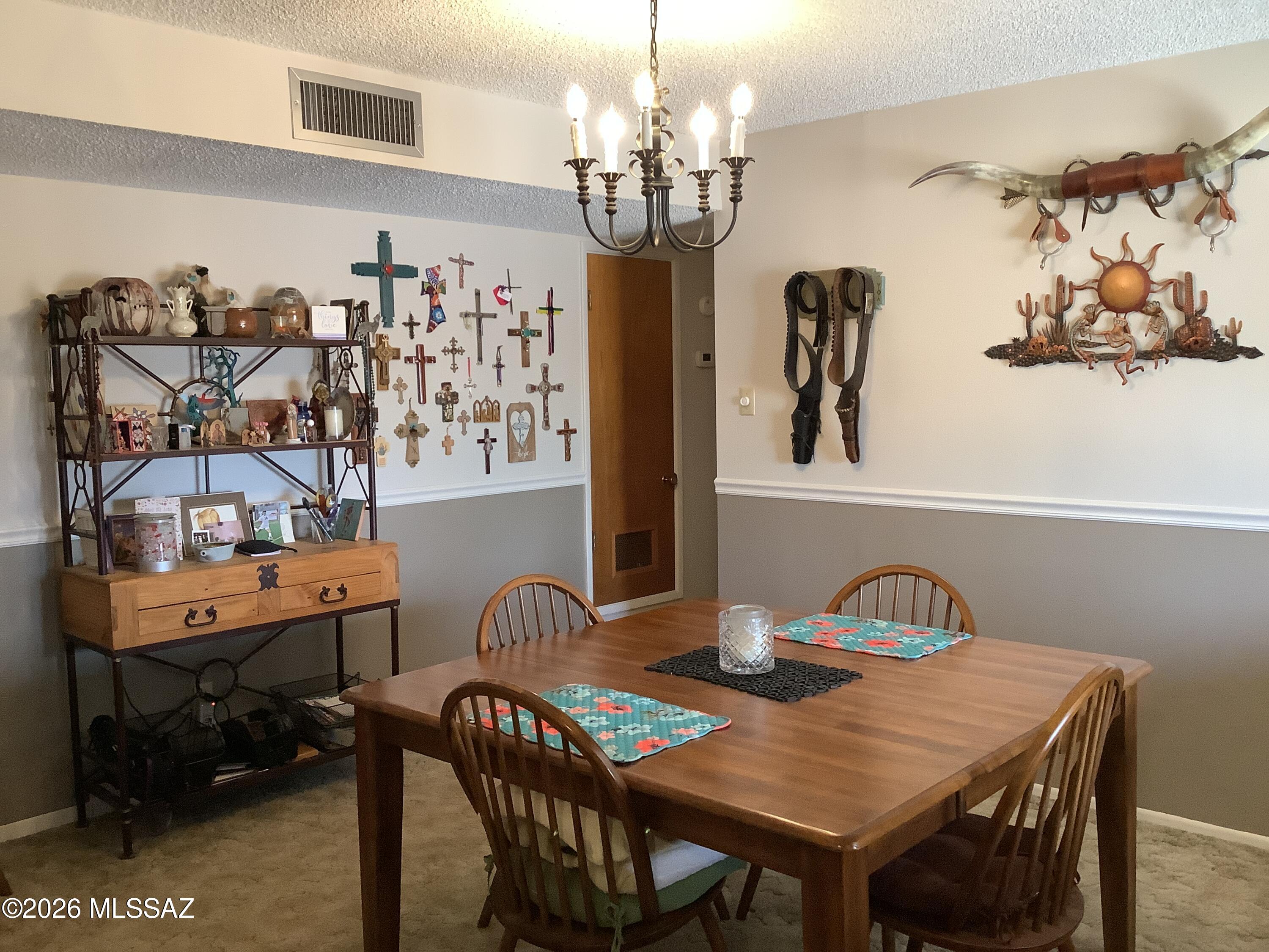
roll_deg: +1.0
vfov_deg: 45.4
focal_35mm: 31
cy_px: 476
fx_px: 1136
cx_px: 634
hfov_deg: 58.4
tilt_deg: -6.2
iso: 250
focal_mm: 3.3
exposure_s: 1/60
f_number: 2.4
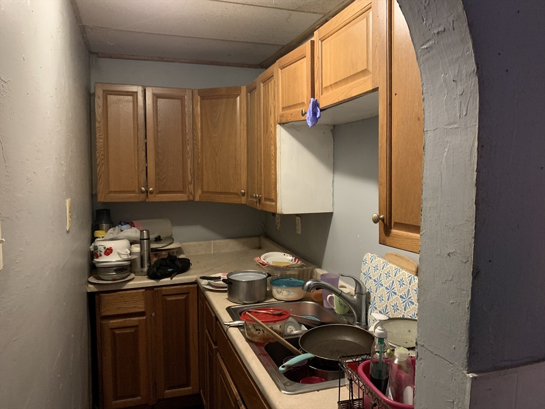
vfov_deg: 53.1
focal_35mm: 26
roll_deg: +0.1
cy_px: 204
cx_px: 272
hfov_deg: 67.3
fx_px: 409
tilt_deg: -5.6
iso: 640
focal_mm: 4.25
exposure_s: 1/30
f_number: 1.8
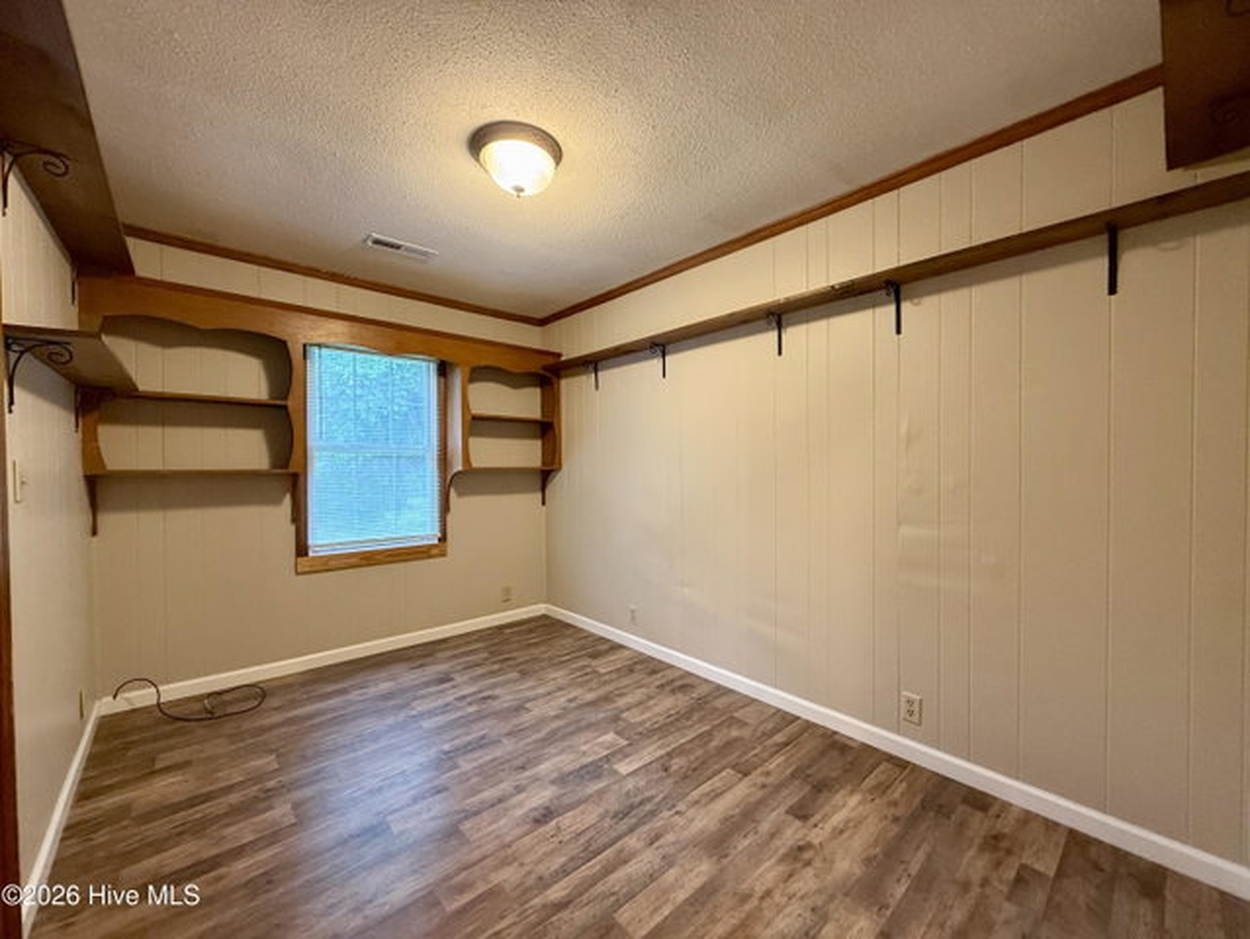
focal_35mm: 14
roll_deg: -0.2
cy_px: 470
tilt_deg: -0.5
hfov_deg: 102.0
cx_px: 625
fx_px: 506
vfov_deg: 85.7
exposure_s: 1/60
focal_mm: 2.22
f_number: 2.2
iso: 400
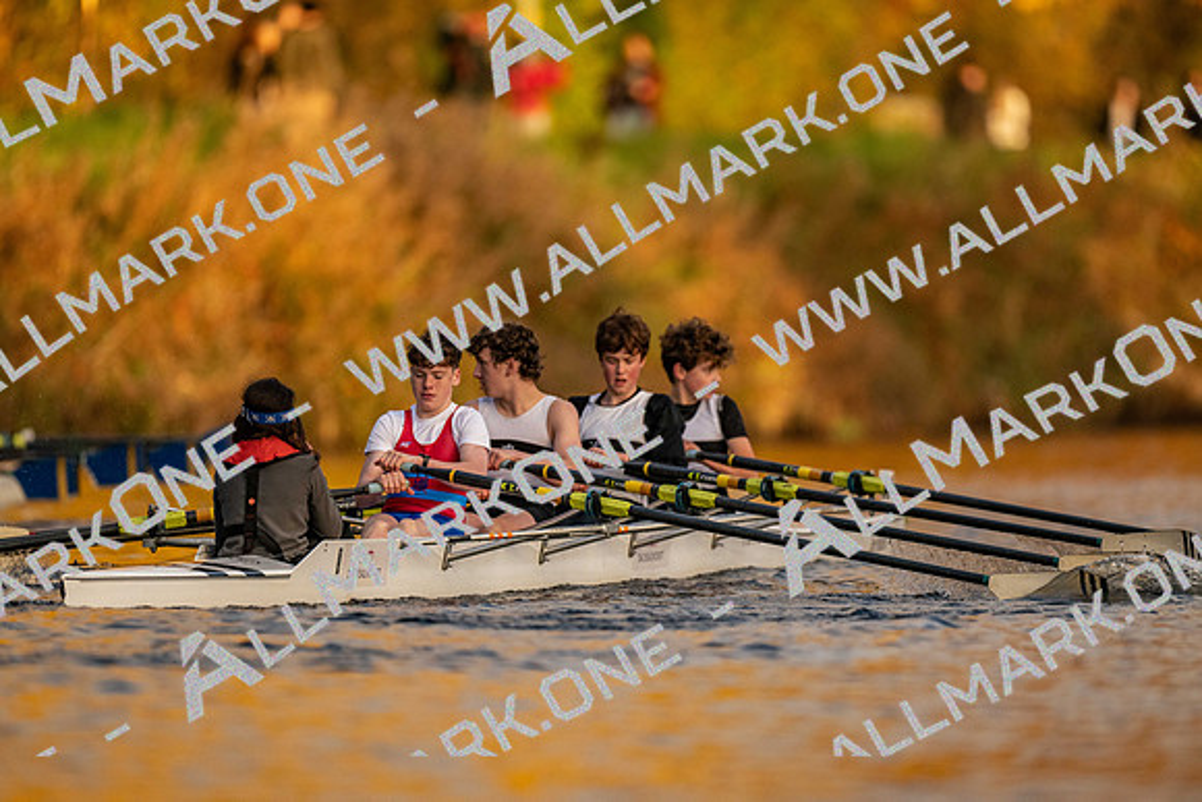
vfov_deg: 2.3
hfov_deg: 3.4
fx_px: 20037
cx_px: 601
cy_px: 401
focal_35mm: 600
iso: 2000
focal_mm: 600
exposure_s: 1/2500
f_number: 4
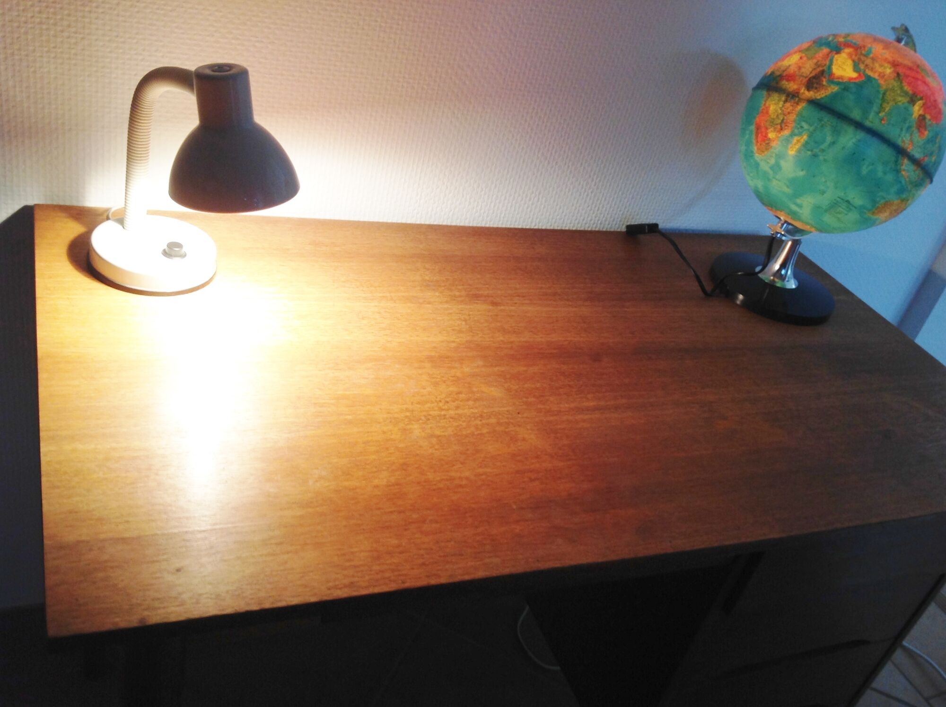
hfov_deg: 52.7
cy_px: 354
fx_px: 955
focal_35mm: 35
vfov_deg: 40.6
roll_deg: -15.3
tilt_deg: -32.5
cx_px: 473
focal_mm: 4.28
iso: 50
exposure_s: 1/17
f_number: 2.4
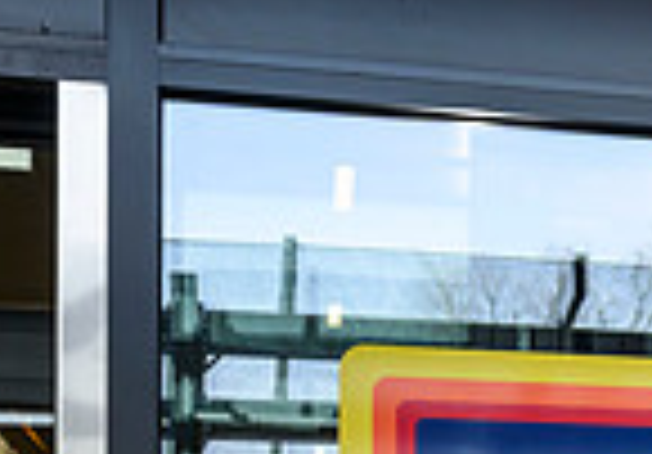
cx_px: 1152
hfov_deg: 14.3
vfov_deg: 10.8
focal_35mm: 126
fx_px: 2314
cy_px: 704
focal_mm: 29
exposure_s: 1/160
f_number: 7.1
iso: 500
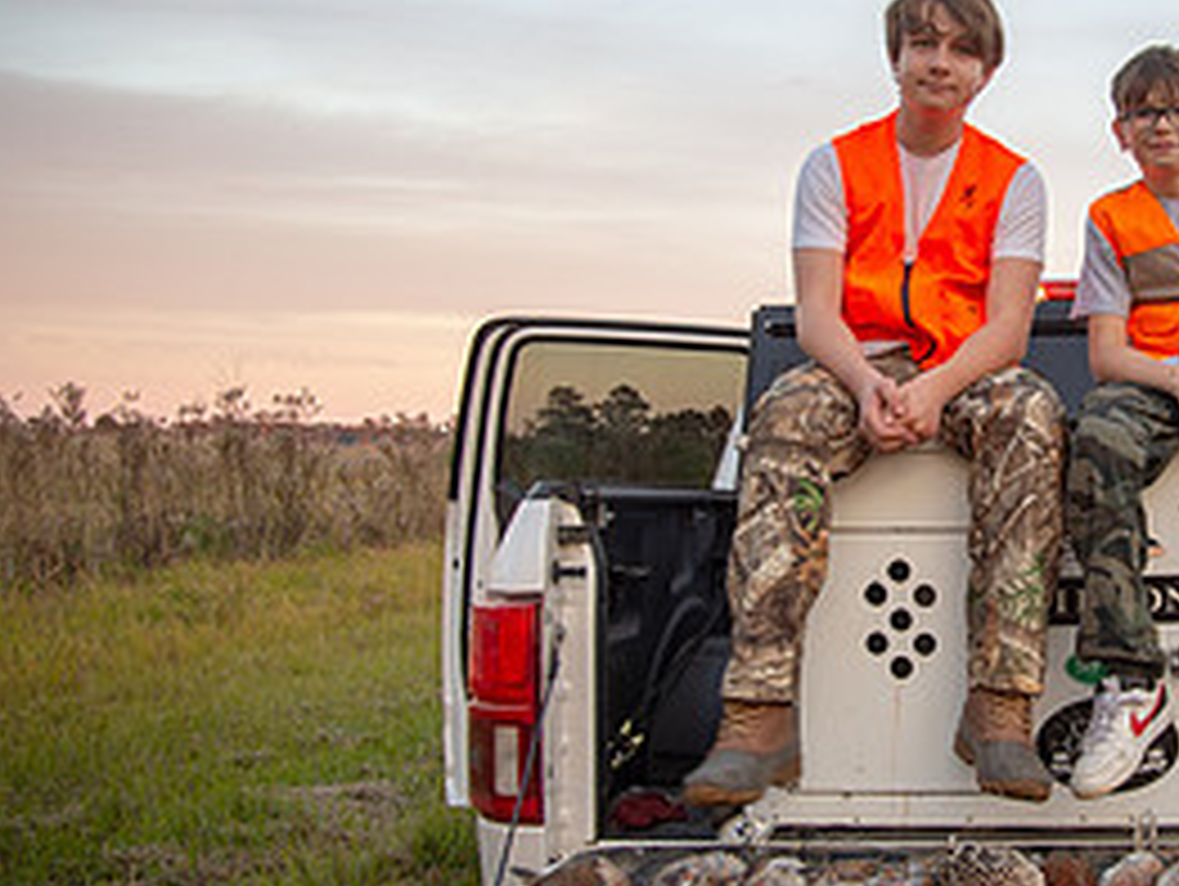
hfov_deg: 35.6
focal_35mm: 51
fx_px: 1739
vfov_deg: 28.6
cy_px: 387
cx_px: 1026
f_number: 5.6
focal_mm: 24
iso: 100
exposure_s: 1/20
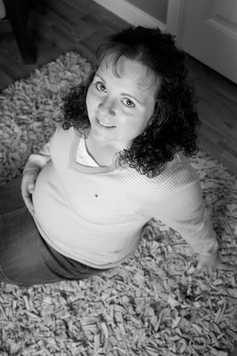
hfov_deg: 36.8
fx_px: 356
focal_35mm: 36
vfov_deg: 53.2
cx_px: 118
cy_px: 178
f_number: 2.8
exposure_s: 1/200
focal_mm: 24
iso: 250
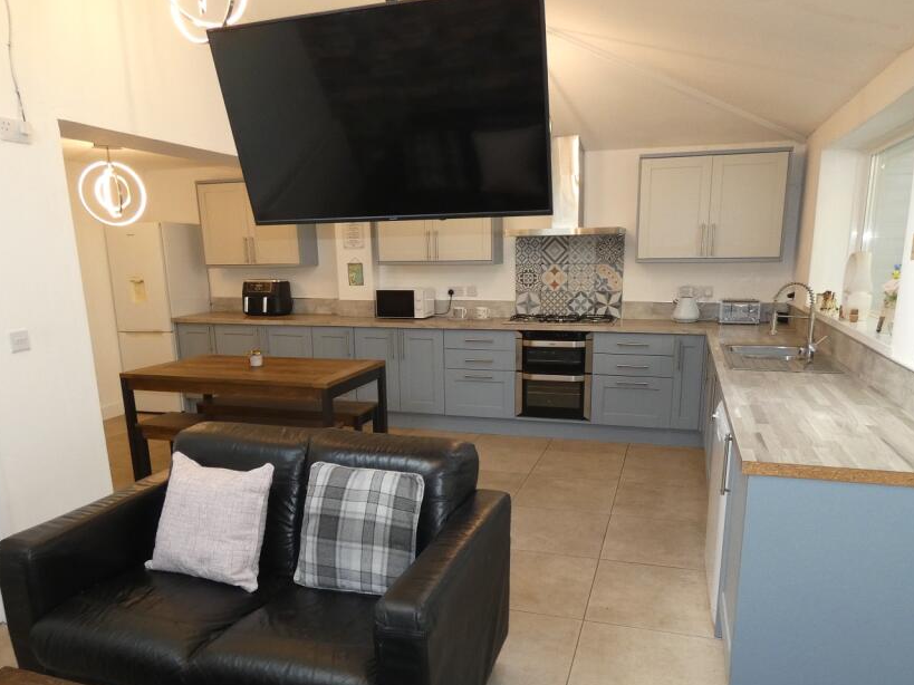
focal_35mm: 25
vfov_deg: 54.3
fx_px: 660
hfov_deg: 69.4
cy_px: 425
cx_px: 456
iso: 250
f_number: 2.8
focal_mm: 3.6
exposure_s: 1/60
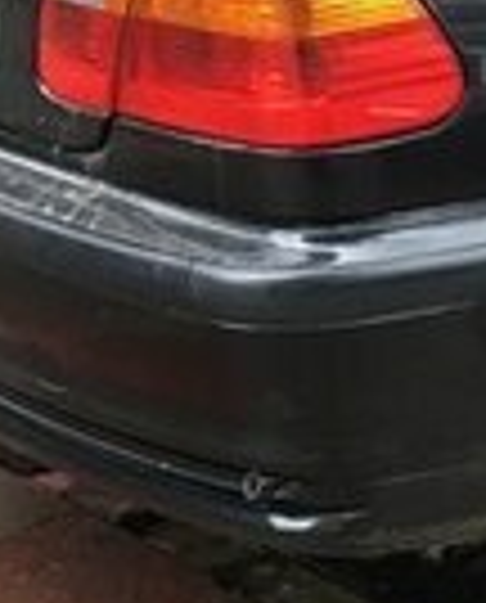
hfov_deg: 10.4
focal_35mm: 139
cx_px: 940
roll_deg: -1.1
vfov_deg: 13.8
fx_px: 2488
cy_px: 124
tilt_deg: -15.9
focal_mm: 4.15
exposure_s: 1/33
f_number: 2.2
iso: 50
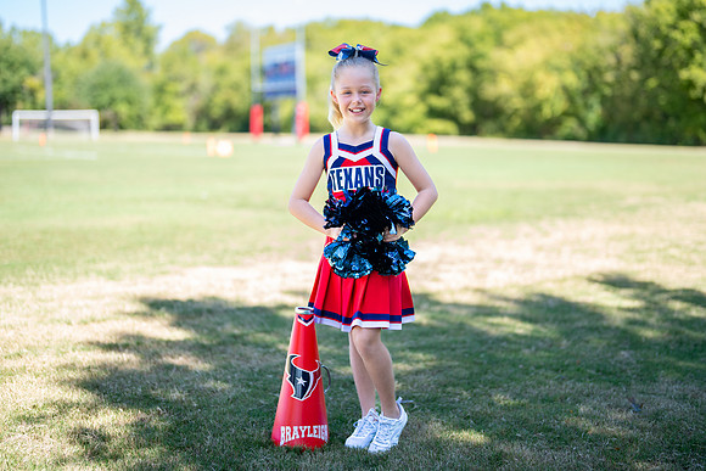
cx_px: 357
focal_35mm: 56
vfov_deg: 24.4
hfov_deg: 35.9
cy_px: 221
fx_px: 1090
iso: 100
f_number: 1.2
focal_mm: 50
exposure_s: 1/1250
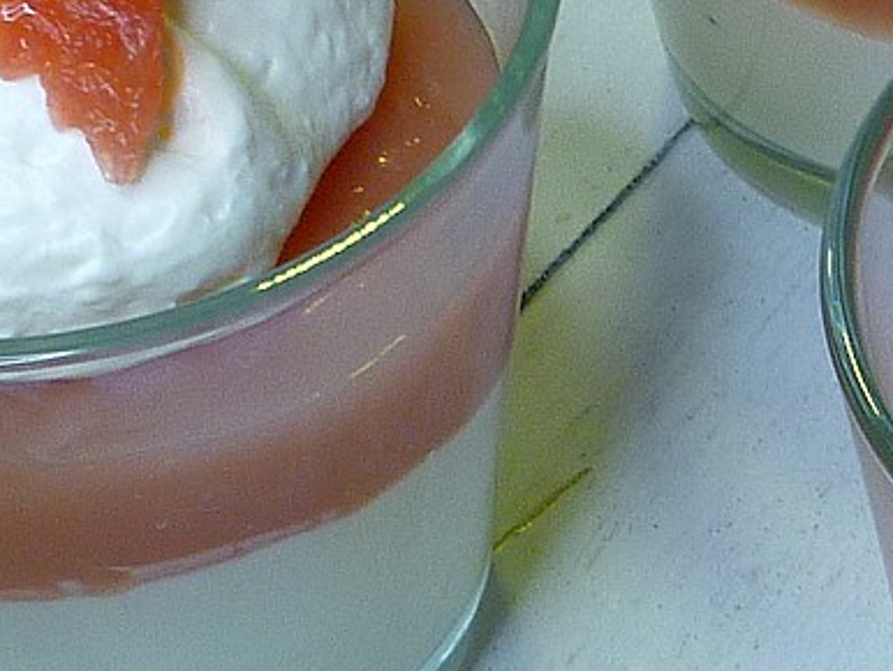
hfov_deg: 10.7
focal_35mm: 183
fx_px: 4724
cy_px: 74
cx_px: 905
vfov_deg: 8.1
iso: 80
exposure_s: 1/40
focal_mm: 6.4
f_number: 3
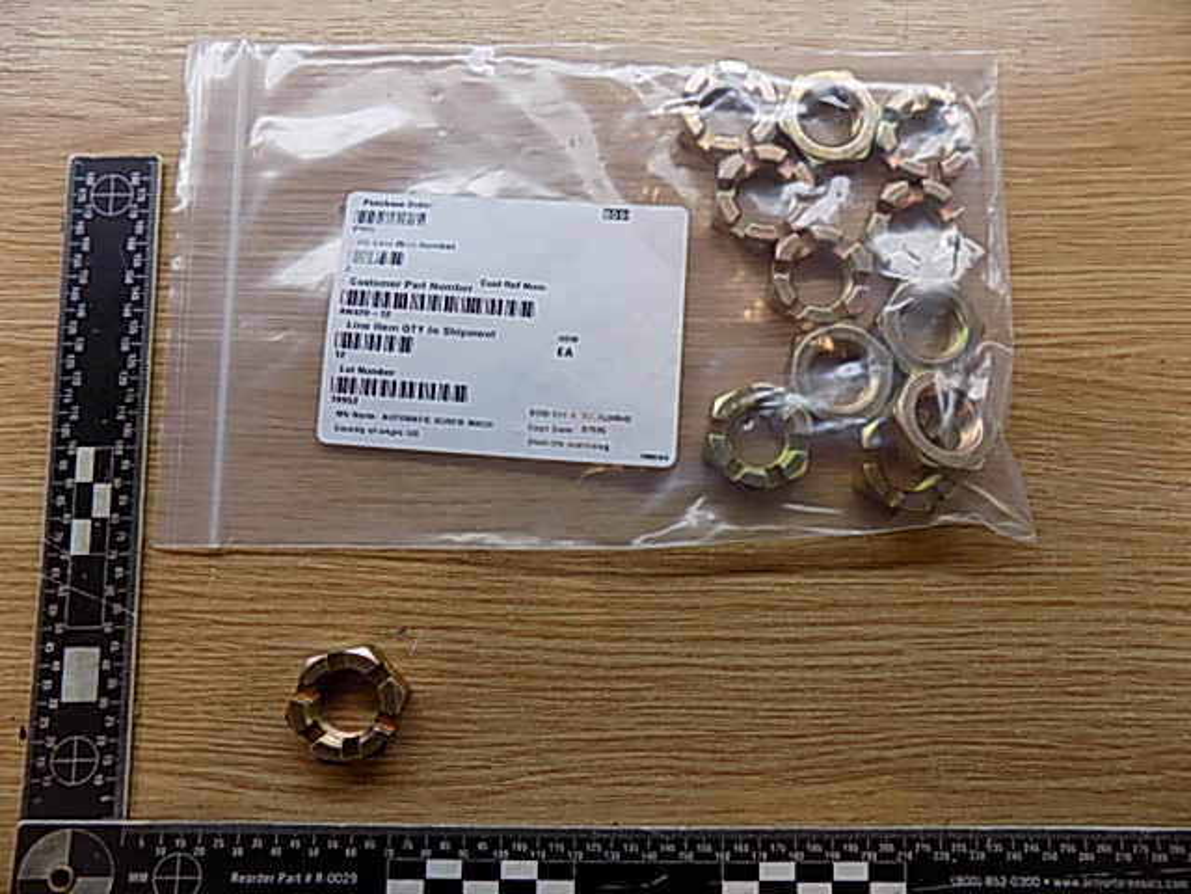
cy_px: 447
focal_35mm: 23
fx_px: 791
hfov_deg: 73.9
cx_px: 596
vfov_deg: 58.9
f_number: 3.1
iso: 80
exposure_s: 1/50
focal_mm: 4
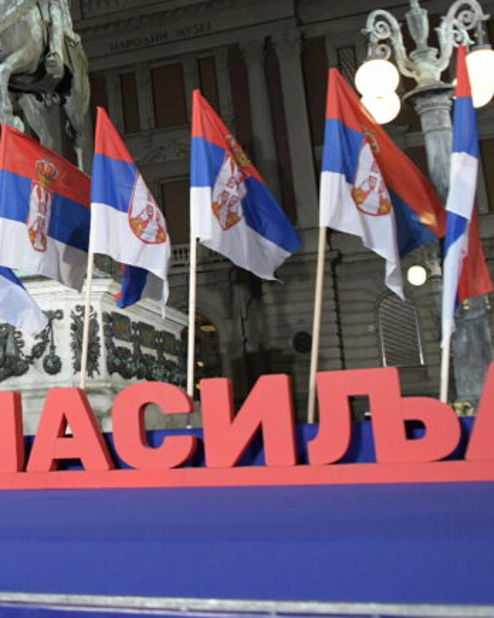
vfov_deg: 35.2
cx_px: -101
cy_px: 249
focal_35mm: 53
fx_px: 969
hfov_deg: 25.6
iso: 4000
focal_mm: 24
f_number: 4
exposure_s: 1/800
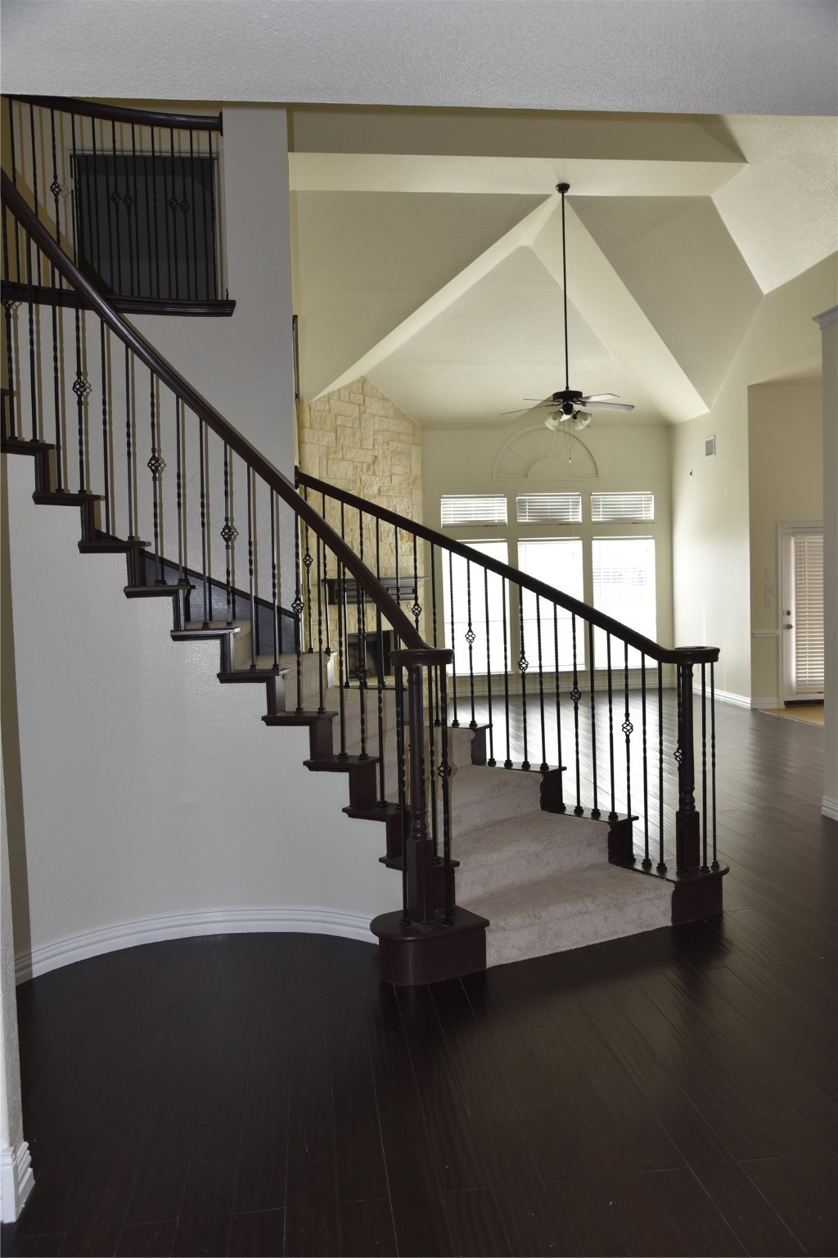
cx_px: 419
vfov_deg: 65.5
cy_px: 629
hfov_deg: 46.4
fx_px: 978
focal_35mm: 28
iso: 500
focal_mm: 28
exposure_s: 1/125
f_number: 5.6
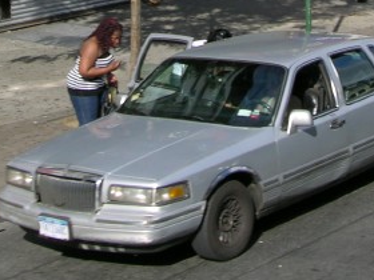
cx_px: 186
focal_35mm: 128
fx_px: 1383
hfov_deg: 15.4
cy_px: -136
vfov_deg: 11.1
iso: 50
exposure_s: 1/208
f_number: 6.3
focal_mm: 8.9
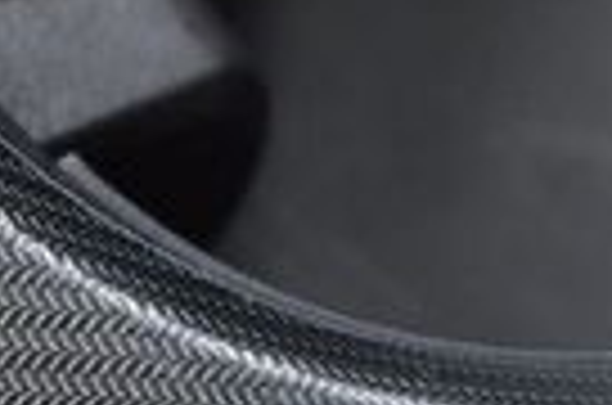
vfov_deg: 7.6
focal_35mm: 170
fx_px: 2883
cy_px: 864
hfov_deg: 12.0
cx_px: 572
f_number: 6.3
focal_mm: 24
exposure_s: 1/15
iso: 1100
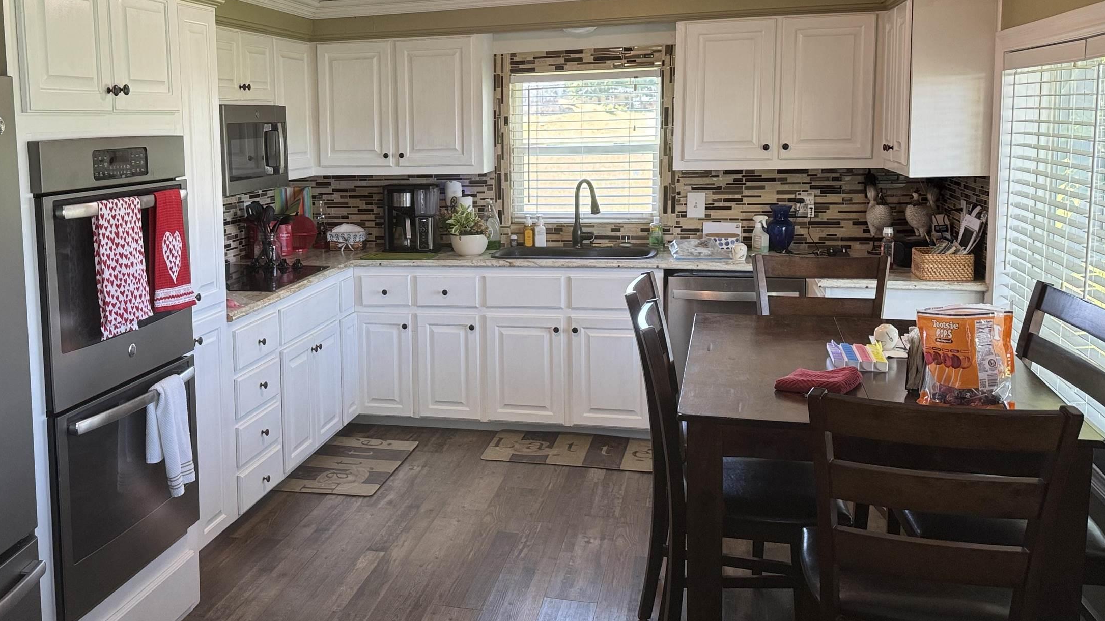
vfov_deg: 31.9
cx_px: 369
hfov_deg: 53.0
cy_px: 266
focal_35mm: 37
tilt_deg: -7.7
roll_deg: +1.5
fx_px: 1084
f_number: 1.78
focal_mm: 6.76
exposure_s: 1/120
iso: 200
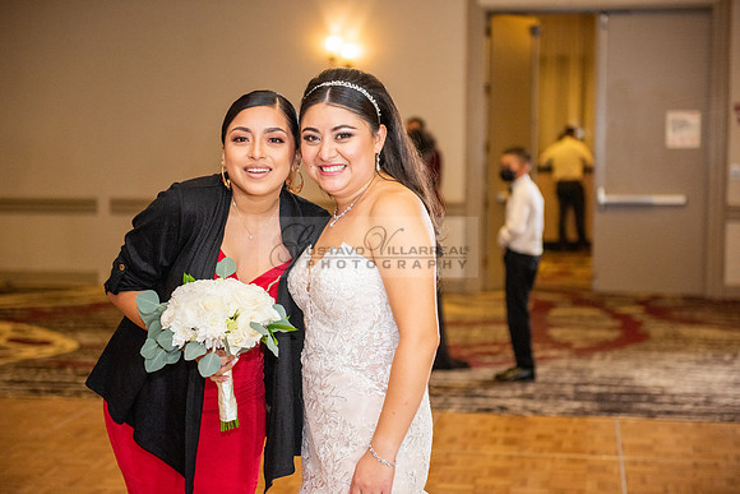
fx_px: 1439
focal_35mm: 70
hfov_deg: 28.8
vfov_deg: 19.5
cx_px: 370
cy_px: 247
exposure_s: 1/250
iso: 1600
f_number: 2.8
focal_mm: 70
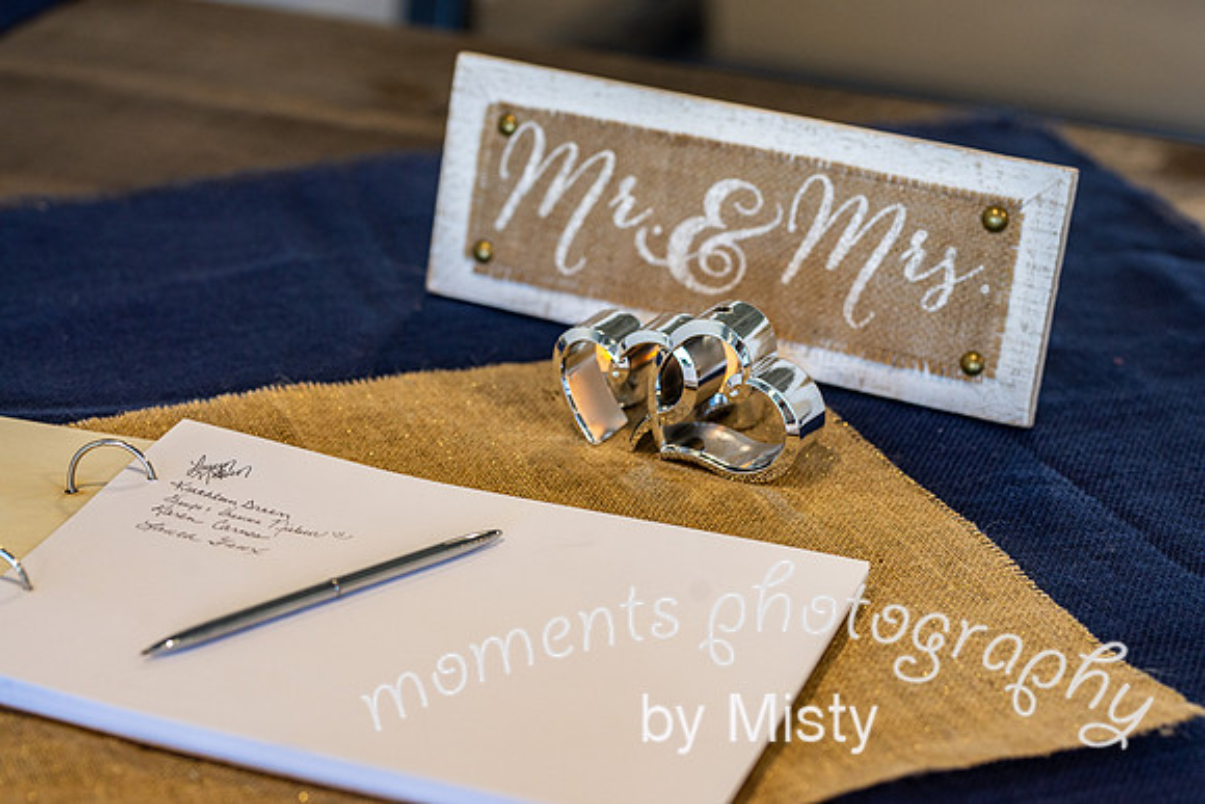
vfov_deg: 16.1
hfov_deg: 23.9
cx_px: 602
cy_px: 402
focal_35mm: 85
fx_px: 2846
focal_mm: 85
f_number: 3.5
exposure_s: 1/250
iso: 640
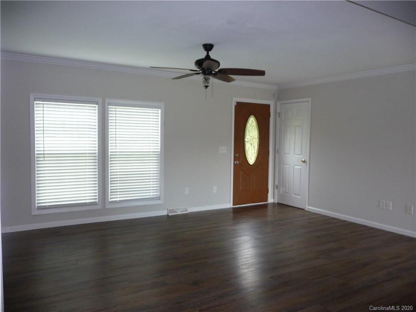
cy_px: 156
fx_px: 336
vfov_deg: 49.7
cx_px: 208
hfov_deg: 63.4
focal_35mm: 28
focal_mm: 4.7
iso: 200
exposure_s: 1/30
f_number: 3.3
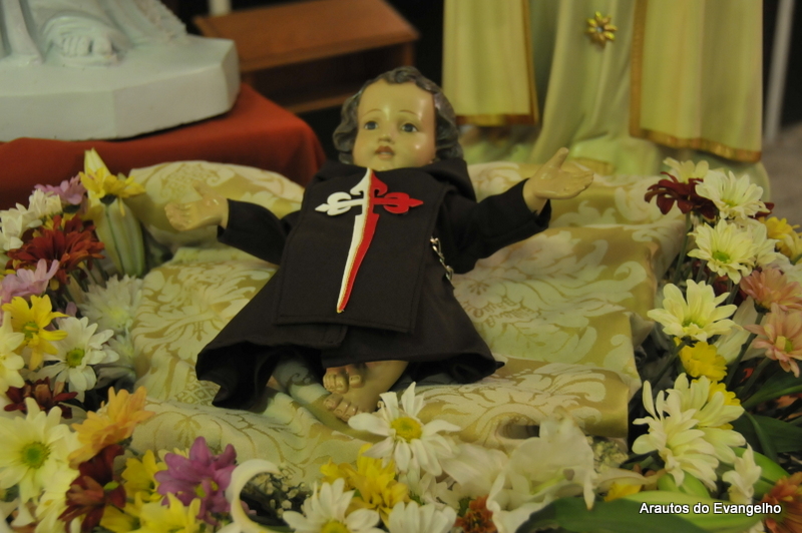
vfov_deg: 23.7
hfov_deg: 35.1
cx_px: 401
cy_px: 266
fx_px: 1269
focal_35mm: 57
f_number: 4.2
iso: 800
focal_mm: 38
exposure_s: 1/15
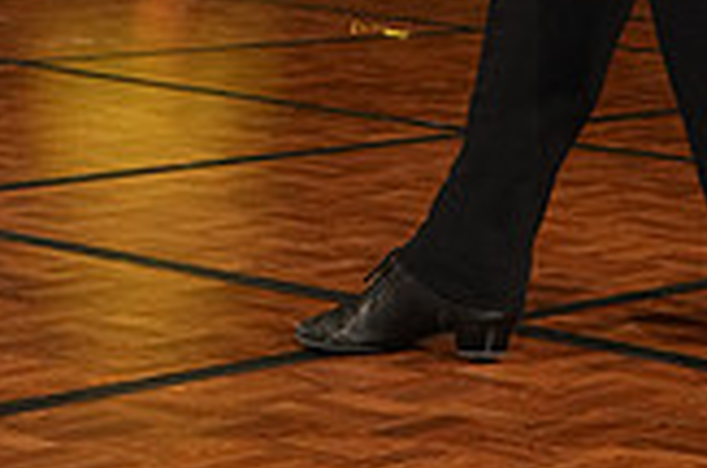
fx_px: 3214
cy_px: -472
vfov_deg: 8.0
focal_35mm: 164
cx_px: 822
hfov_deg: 12.3
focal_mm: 46
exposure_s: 1/200
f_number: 6.3
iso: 2500
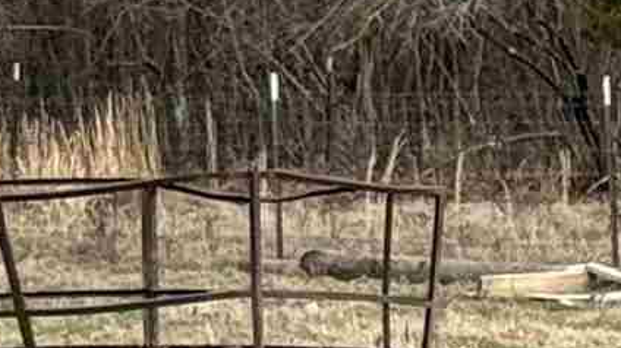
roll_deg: +0.6
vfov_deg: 3.2
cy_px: 519
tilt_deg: -4.1
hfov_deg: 5.3
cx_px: 2111
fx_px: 6238
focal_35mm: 379
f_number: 1.78
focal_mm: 6.76
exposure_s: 1/1543
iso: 64
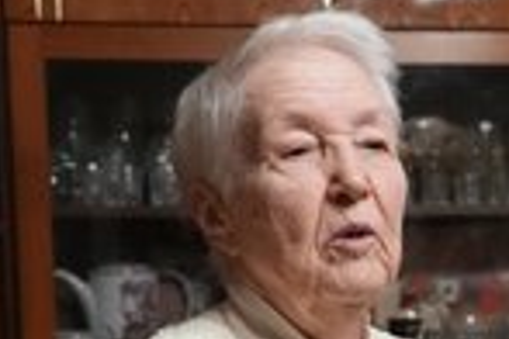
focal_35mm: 90
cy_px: 386
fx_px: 1272
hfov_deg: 22.2
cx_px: 440
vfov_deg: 14.8
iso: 12800
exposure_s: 1/200
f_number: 3.5
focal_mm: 33
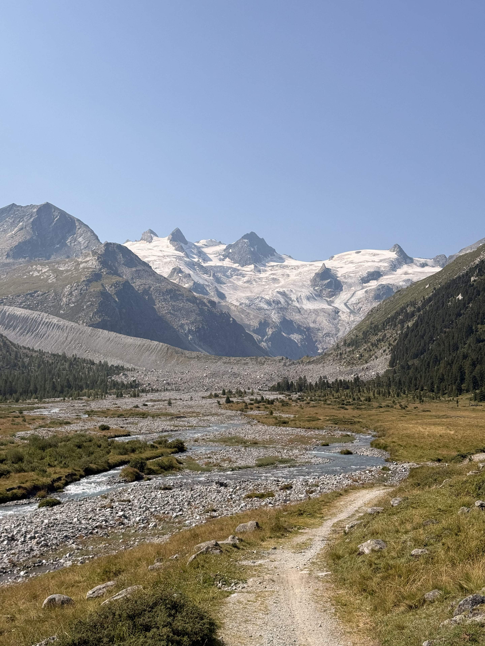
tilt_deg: +6.2
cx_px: 242
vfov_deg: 39.7
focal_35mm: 48
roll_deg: -0.1
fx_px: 897
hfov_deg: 30.3
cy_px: 323
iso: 64
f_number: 1.78
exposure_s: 1/6536
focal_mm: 6.76
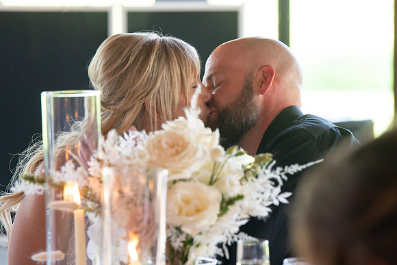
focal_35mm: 263
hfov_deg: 7.8
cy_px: 99
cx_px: 227
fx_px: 2900
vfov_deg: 5.2
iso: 1000
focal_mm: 200
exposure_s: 1/100
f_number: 6.3
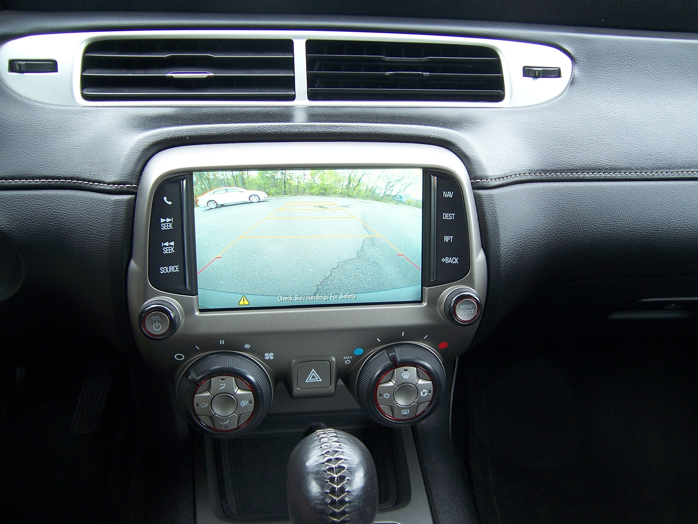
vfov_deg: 42.9
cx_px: 349
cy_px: 262
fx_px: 665
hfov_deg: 55.4
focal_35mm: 33
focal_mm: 5.5
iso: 80
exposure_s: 1/30
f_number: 3.4
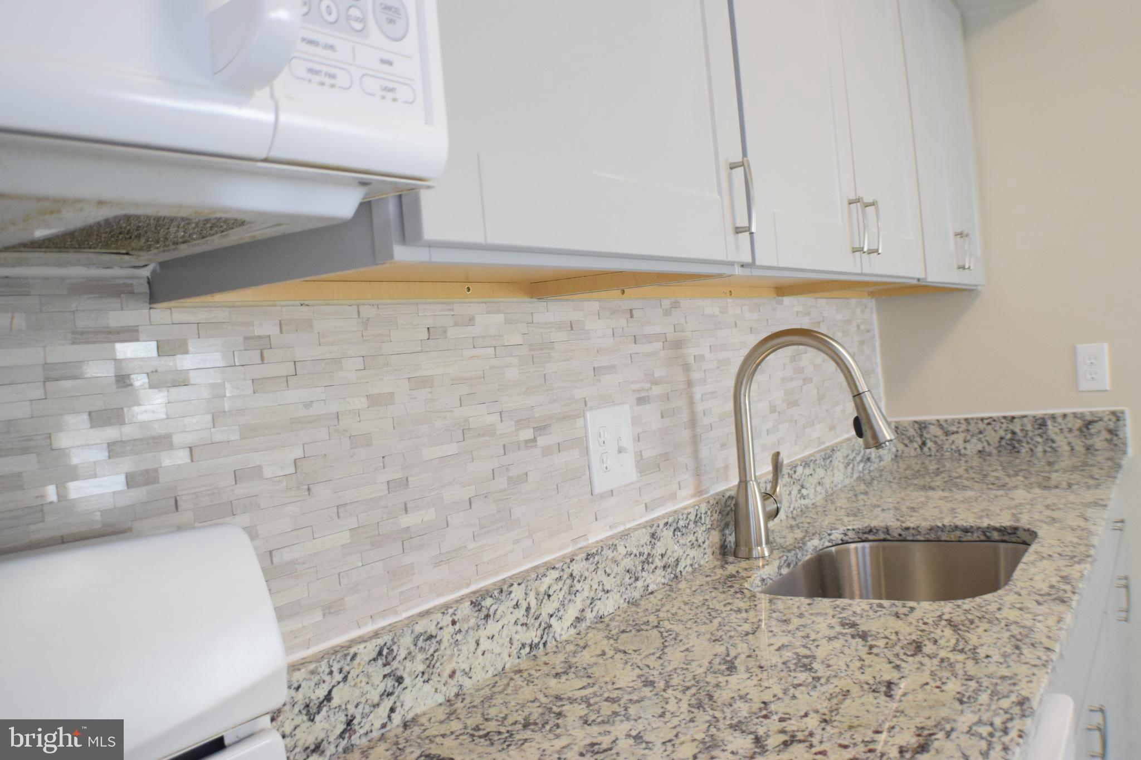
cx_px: 570
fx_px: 1236
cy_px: 380
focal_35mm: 39
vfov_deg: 34.2
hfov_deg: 49.6
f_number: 4.2
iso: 1600
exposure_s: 1/60
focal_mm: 26
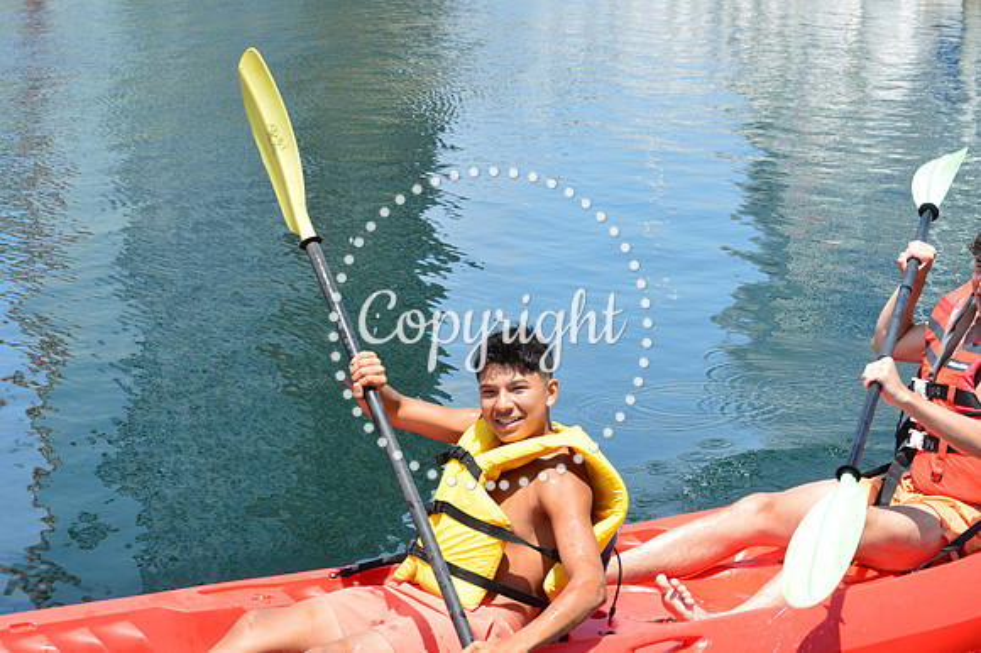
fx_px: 2247
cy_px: 326
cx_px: 490
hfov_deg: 24.6
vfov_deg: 16.5
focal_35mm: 82
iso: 400
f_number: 11
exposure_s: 1/400
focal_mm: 55
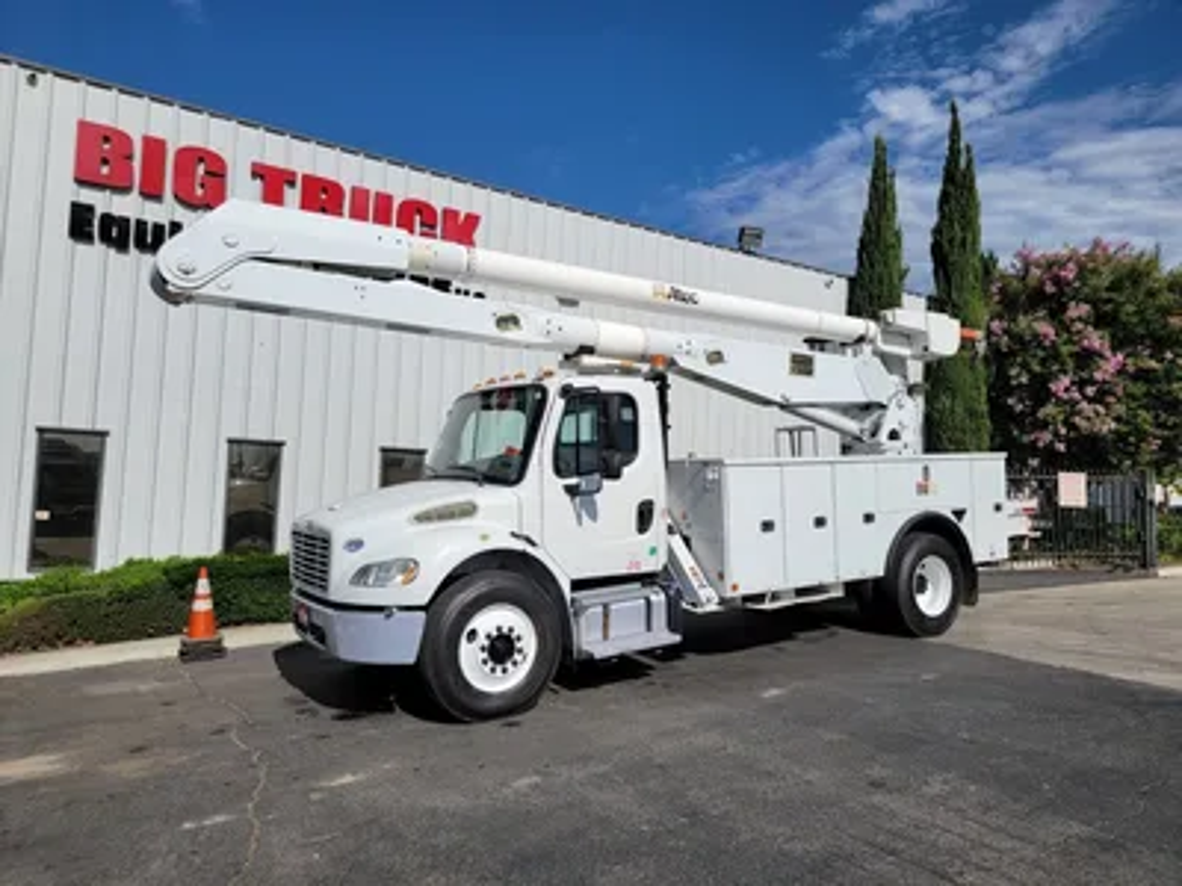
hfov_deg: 71.6
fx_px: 820
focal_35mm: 24
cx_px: 591
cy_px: 443
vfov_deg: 56.8
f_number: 1.8
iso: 16
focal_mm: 6.7
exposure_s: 1/2333
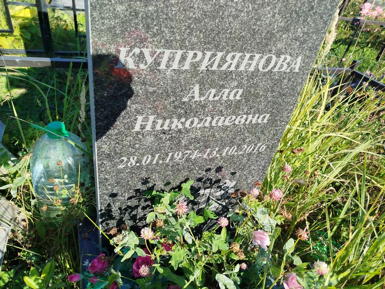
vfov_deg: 56.8
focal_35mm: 24
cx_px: 192
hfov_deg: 71.6
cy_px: 144
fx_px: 267
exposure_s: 1/458
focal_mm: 5.31
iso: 50
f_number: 1.7
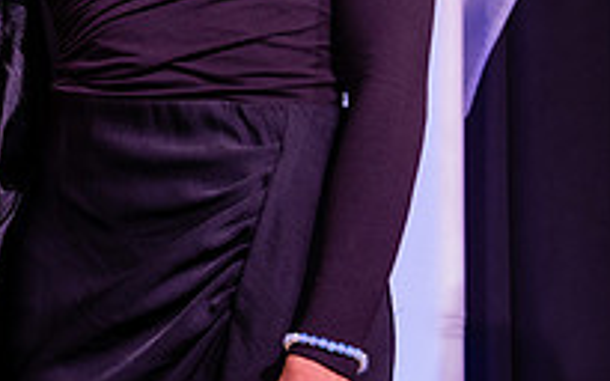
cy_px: -172
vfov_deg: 6.3
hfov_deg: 10.0
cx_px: -132
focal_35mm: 206
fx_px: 3424
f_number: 5.6
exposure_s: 1/160
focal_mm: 58
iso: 1250
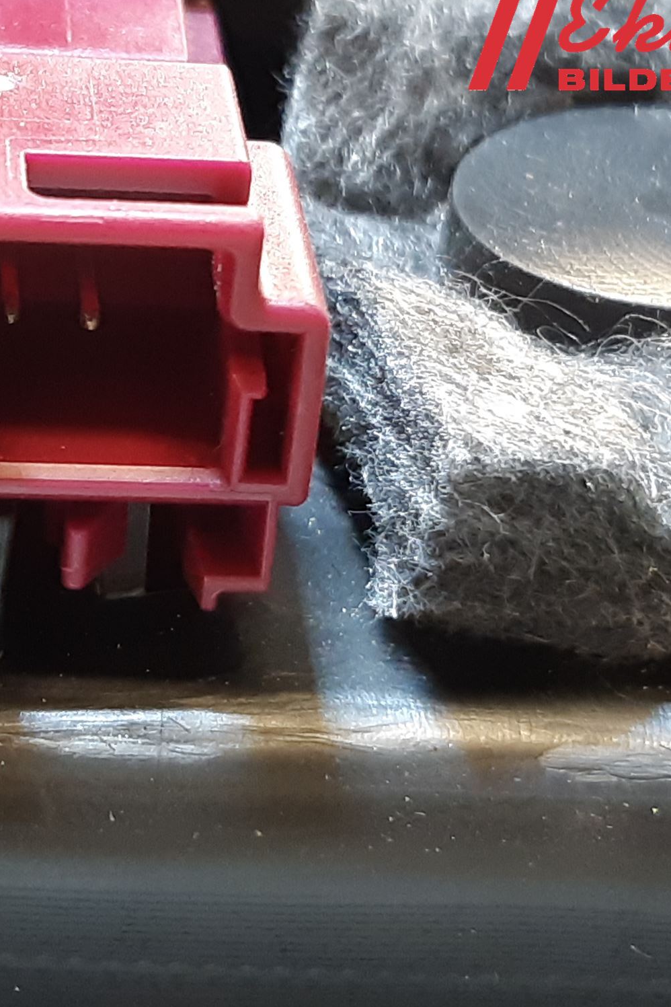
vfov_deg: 51.9
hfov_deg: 35.4
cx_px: 192
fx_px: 1034
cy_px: 493
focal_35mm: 37
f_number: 1.7
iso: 200
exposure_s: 1/50
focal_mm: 3.93
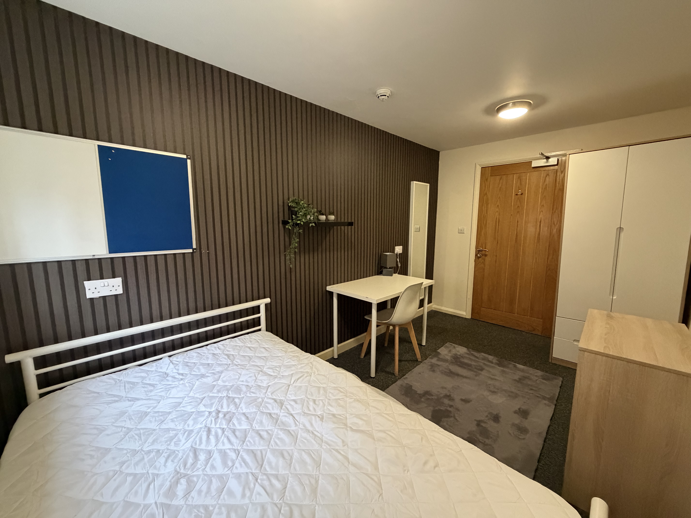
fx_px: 279
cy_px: 259
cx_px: 346
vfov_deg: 85.7
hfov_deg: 102.1
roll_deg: -0.1
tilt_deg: -8.7
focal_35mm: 14
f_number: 2.2
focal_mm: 2.22
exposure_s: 1/50
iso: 640
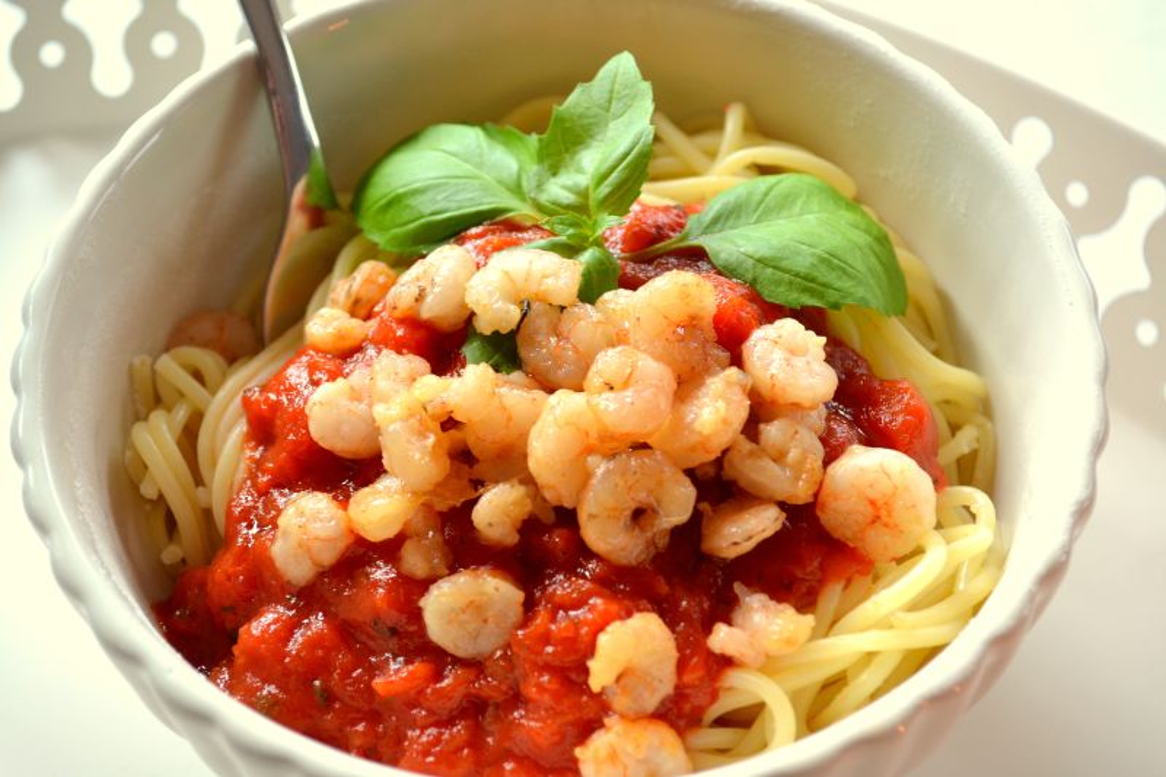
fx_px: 2040
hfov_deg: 31.9
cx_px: 583
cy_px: 388
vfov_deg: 21.6
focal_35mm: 63
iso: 400
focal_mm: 42
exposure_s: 1/50
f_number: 5.3
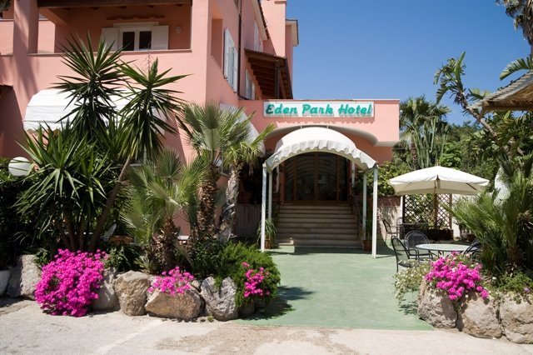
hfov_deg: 60.3
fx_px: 459
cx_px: 266
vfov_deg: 42.3
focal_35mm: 31
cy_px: 178
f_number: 8
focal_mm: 31
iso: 200
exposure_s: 1/500
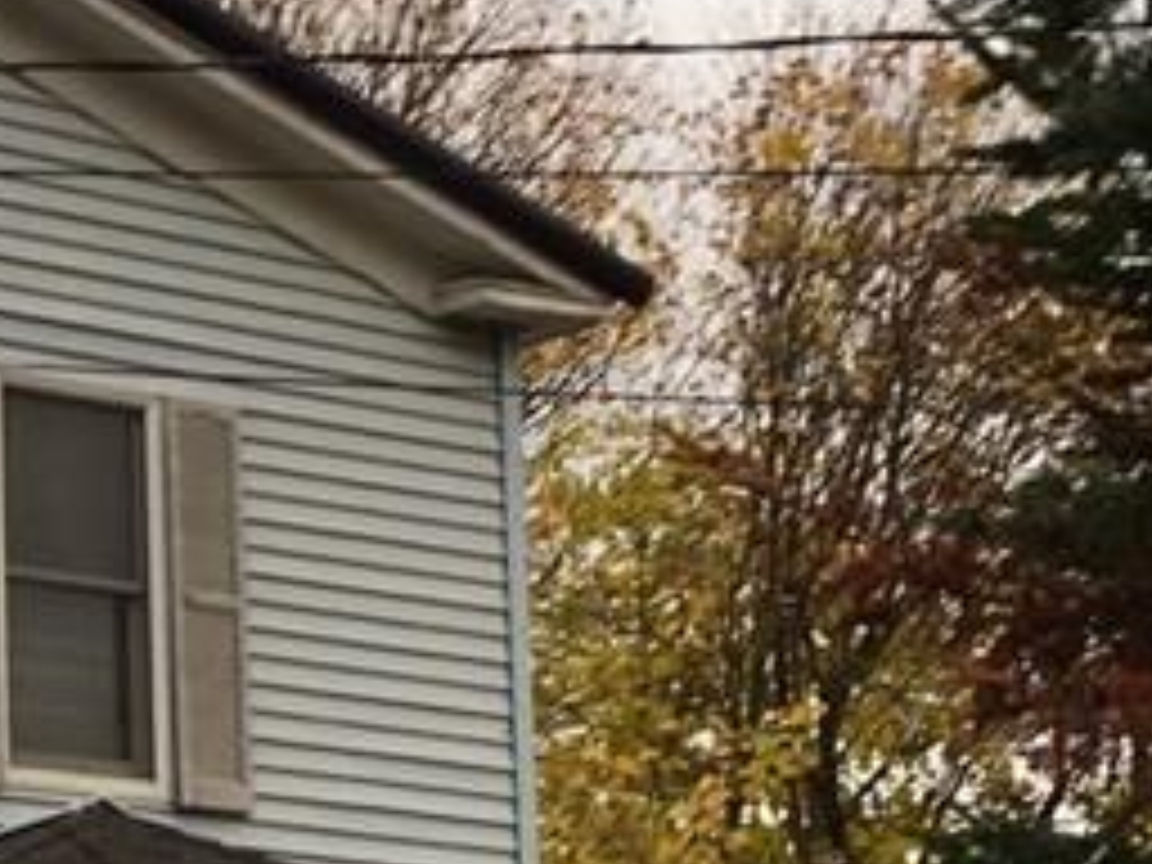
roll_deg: -1.3
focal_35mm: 116
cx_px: -608
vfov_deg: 12.7
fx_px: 3860
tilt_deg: +9.0
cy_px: 760
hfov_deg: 15.6
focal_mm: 4.15
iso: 25
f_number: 2.2
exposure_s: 1/120
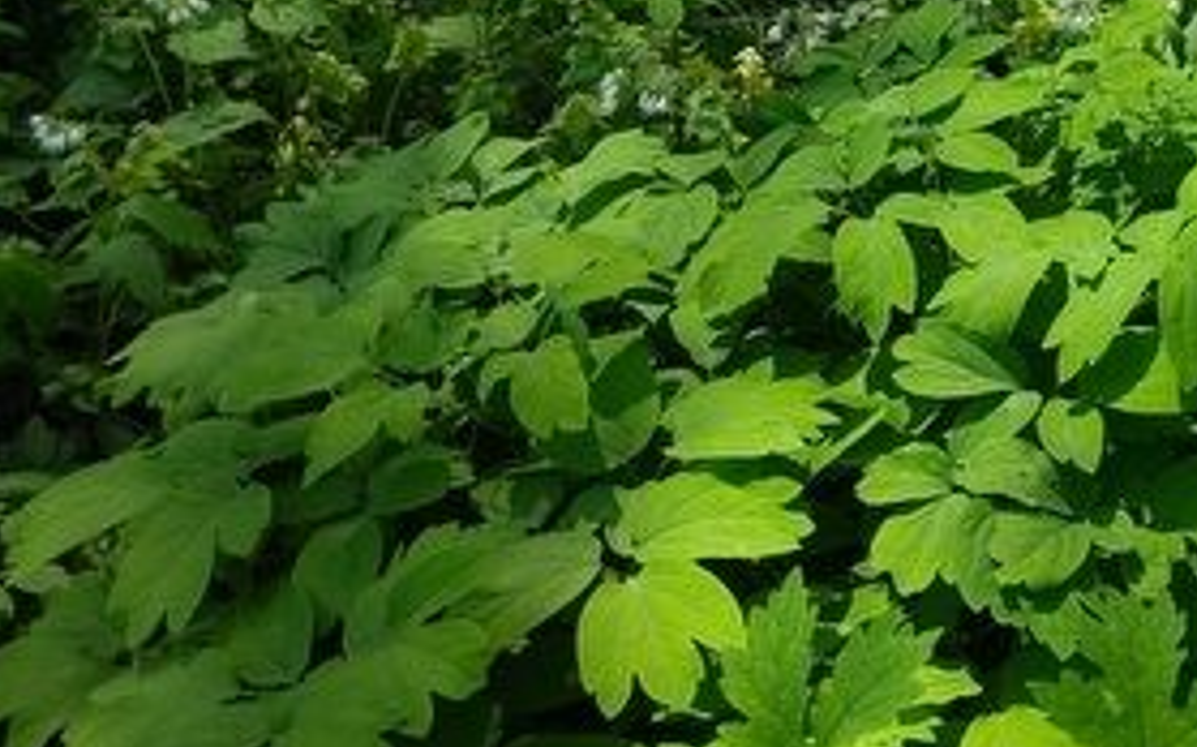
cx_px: 1334
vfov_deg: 18.2
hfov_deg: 26.9
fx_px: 2282
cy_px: 60
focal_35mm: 70
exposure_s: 1/411
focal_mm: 5.56
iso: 100
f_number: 1.8
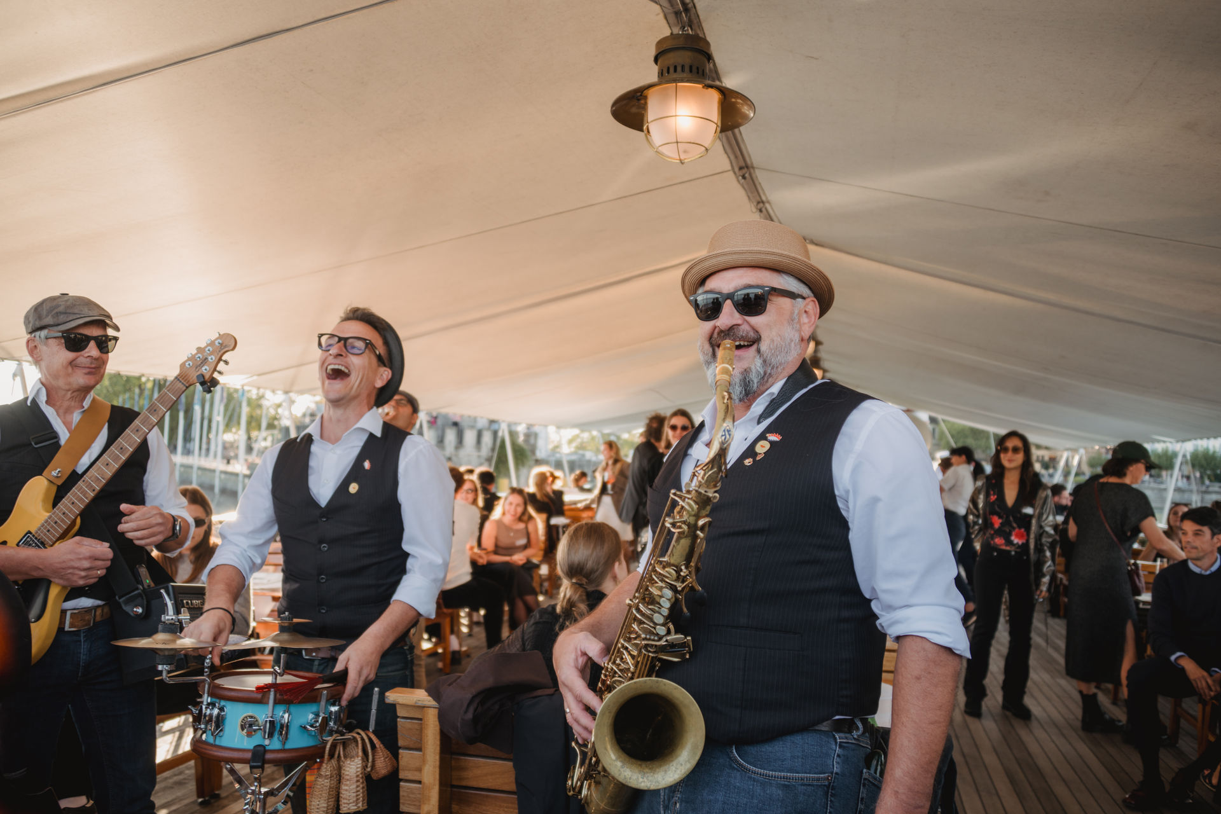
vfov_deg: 46.0
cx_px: 610
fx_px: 958
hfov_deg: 65.0
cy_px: 407
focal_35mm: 28
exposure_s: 1/125
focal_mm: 28
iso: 100
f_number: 3.5
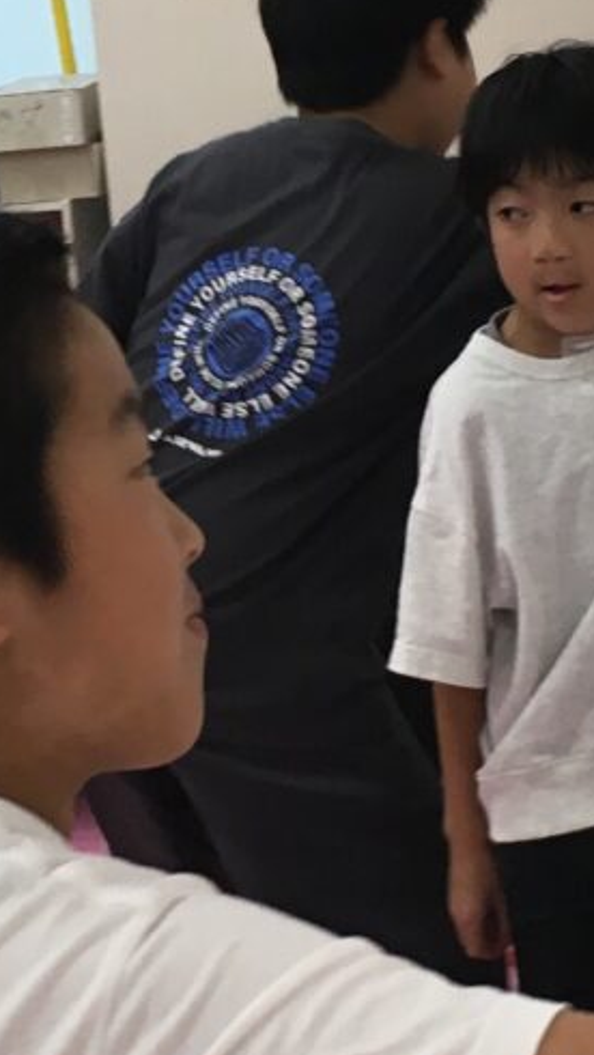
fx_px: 3245
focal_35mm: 116
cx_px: 200
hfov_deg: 10.5
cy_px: 372
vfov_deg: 18.4
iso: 32
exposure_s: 1/30
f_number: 2.2
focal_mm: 4.15
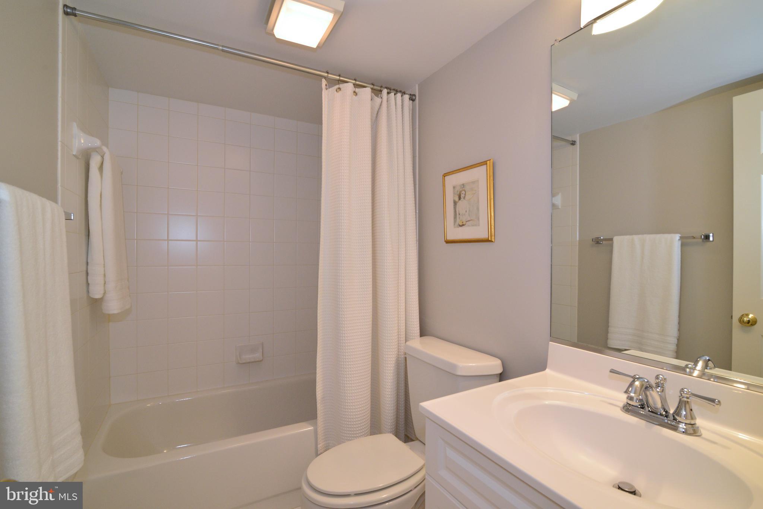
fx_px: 339
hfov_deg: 96.7
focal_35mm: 16
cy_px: 254
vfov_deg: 73.8
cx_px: 382
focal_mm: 16
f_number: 8
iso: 1600
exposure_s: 1/200
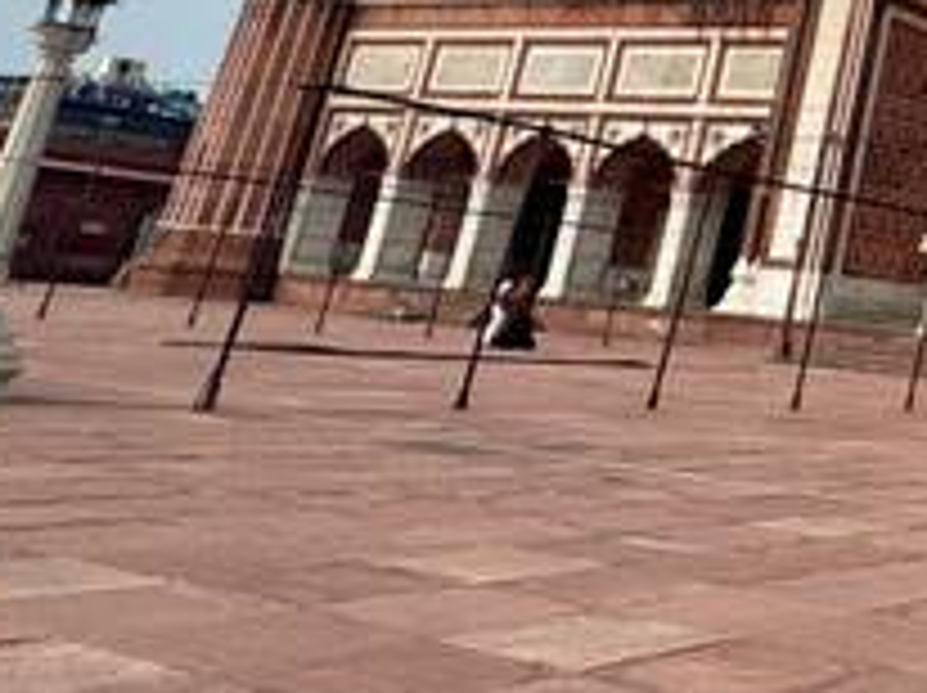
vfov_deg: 28.0
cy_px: 14
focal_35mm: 49
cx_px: 1413
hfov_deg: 26.8
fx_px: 1311
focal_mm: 2.22
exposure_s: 1/2146
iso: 50
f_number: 2.2
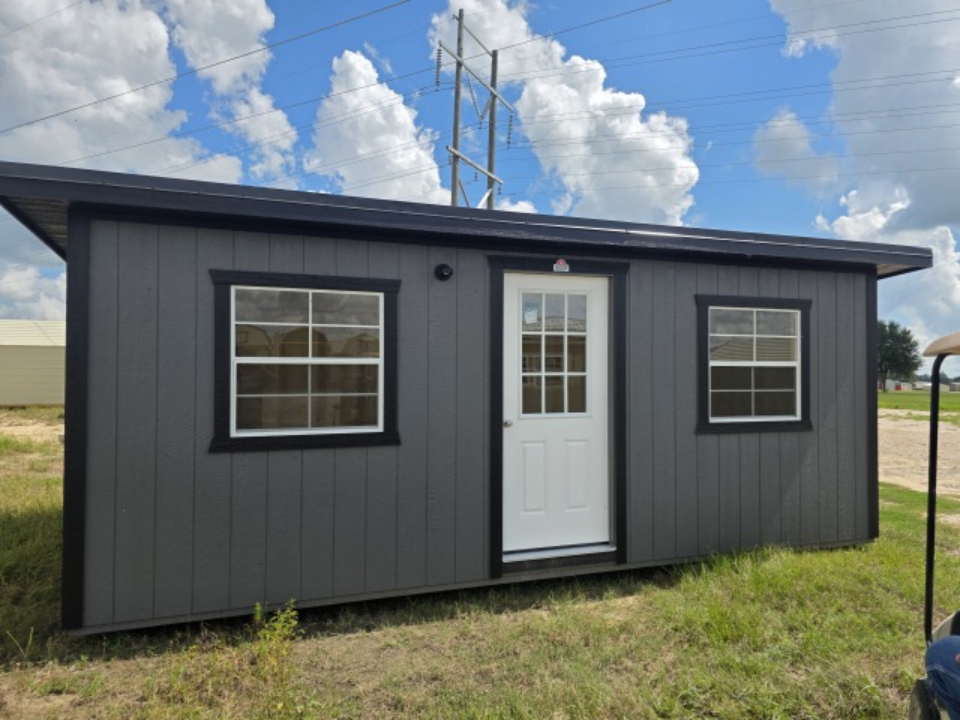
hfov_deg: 73.9
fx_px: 638
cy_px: 360
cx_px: 480
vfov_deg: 58.9
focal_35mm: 23
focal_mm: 6.3
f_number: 1.7
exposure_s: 1/6574
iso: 80
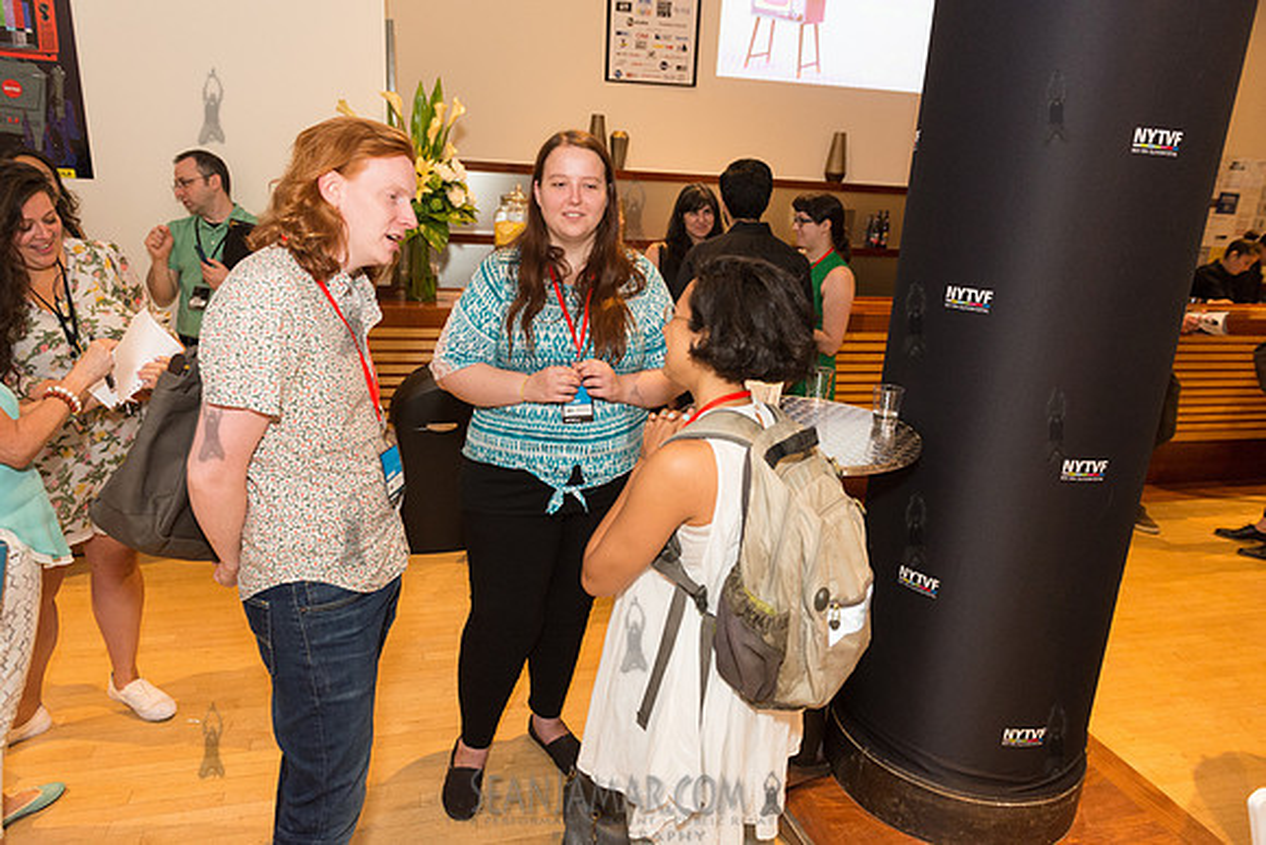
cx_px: 633
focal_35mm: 24
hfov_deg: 73.7
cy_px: 422
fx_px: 844
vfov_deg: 53.2
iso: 3200
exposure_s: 1/400
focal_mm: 24
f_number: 4
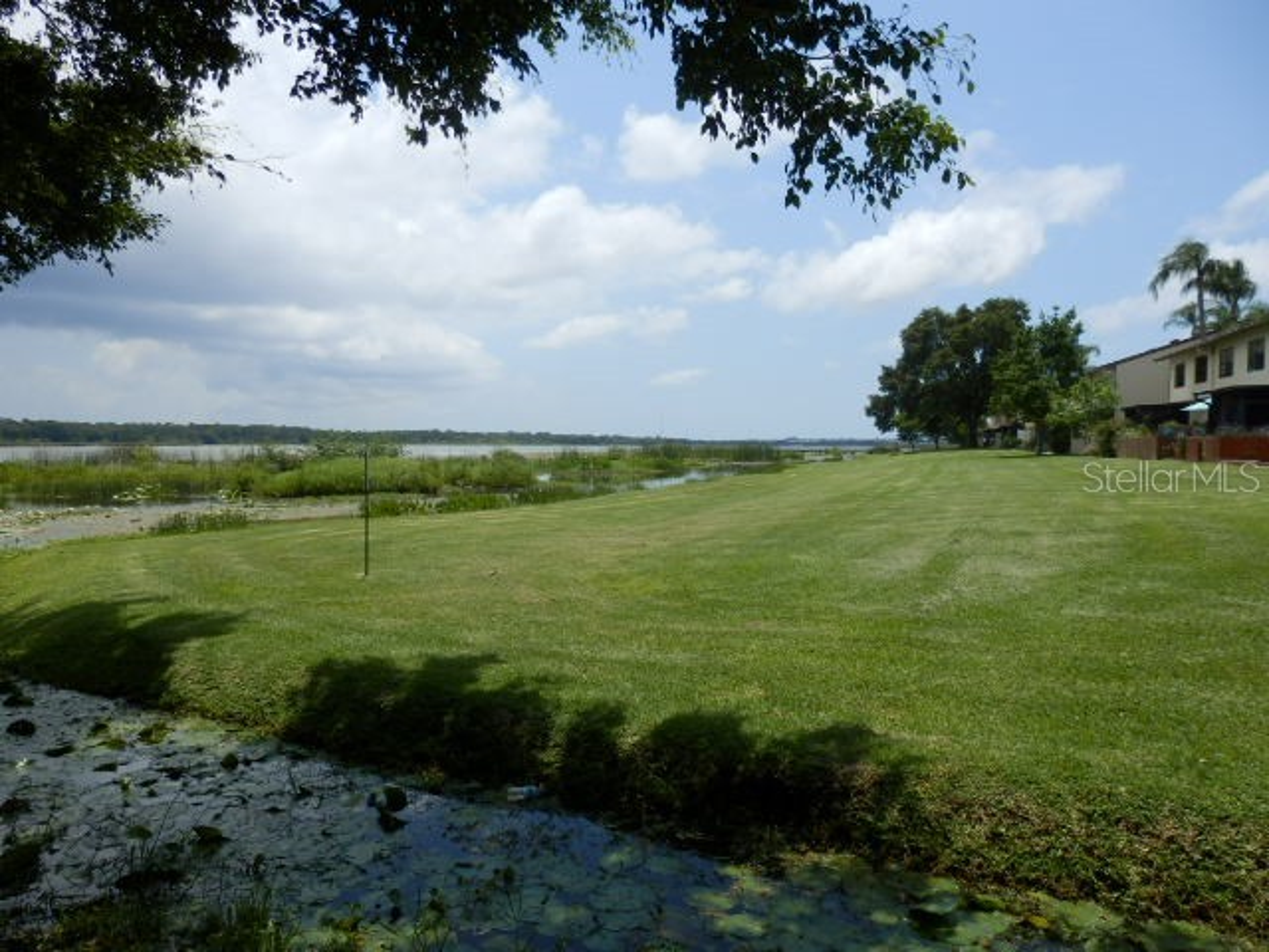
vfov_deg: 54.9
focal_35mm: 25
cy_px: 476
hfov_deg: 69.4
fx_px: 916
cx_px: 634
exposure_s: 1/1600
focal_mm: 4.5
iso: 80
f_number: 3
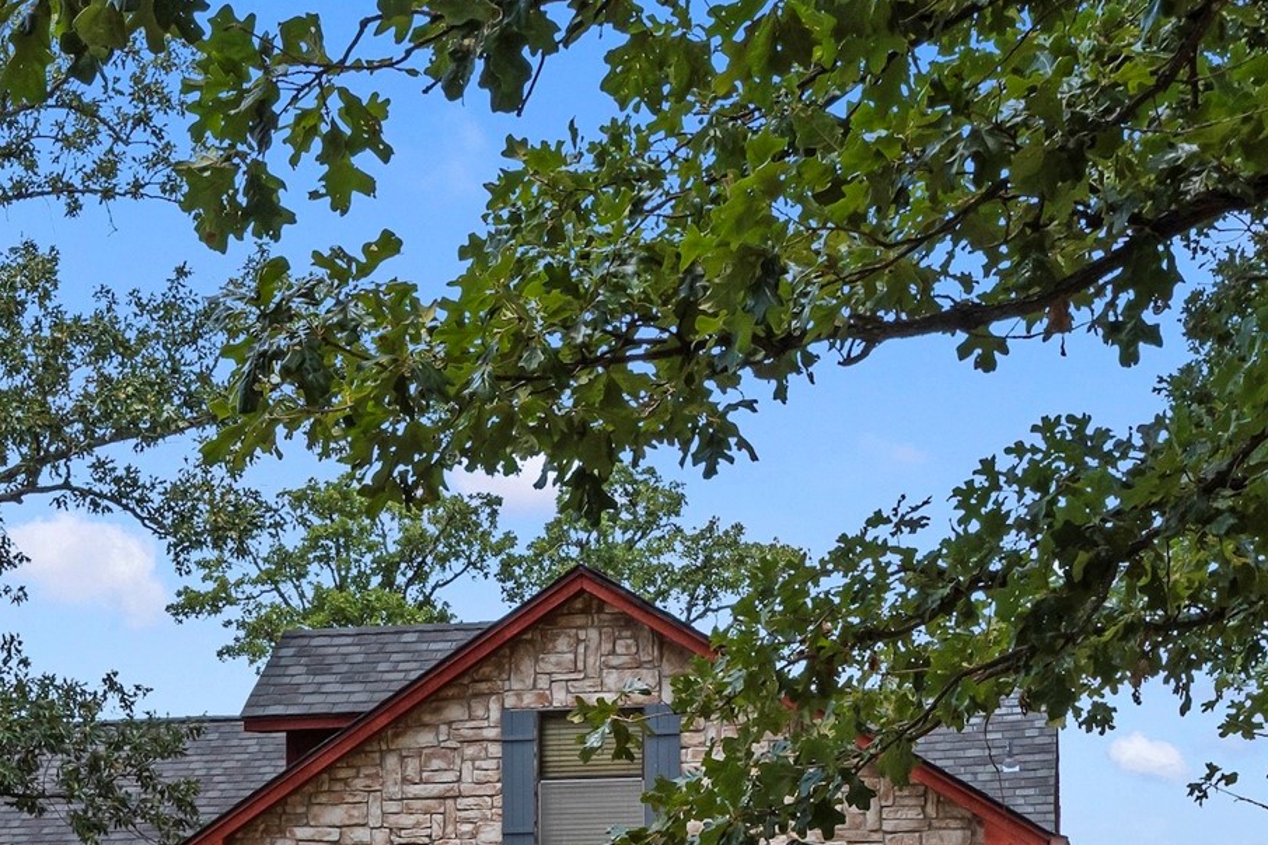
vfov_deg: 18.0
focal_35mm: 72
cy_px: 1006
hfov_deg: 27.6
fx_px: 2535
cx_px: 282
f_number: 11
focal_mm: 20
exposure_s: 1/200
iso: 100
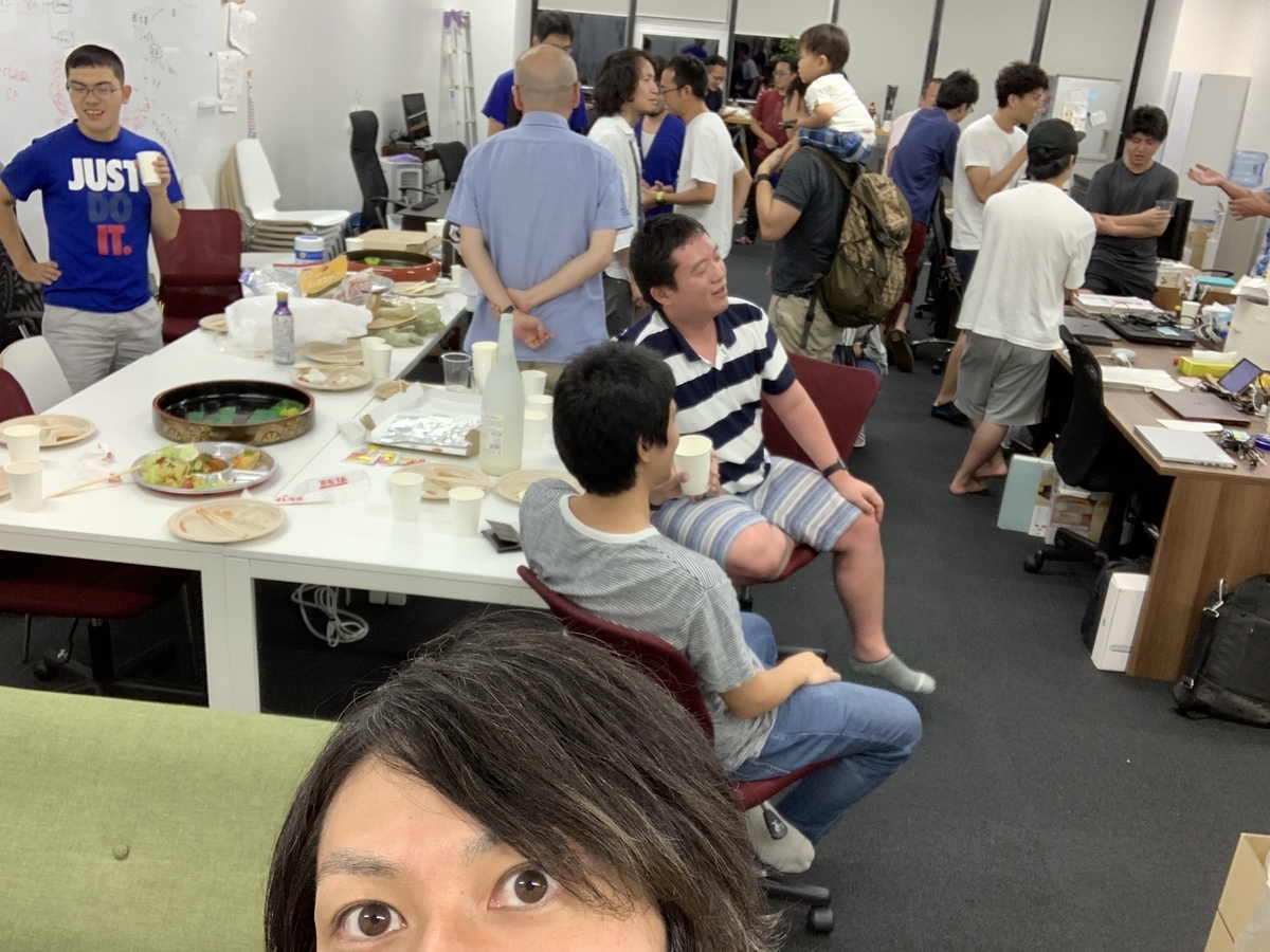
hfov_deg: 56.8
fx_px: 1174
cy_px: 476
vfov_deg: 44.2
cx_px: 635
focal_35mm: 32
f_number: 2.2
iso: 125
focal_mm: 2.87
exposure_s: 1/60
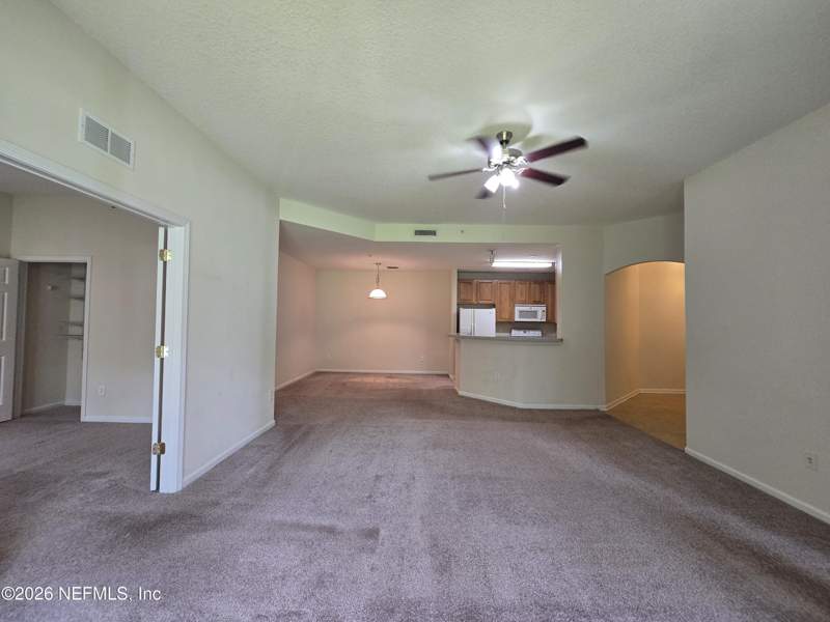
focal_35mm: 13
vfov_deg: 89.9
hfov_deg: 106.2
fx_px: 312
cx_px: 415
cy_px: 311
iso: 250
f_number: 2.2
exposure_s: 1/60
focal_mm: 2.2
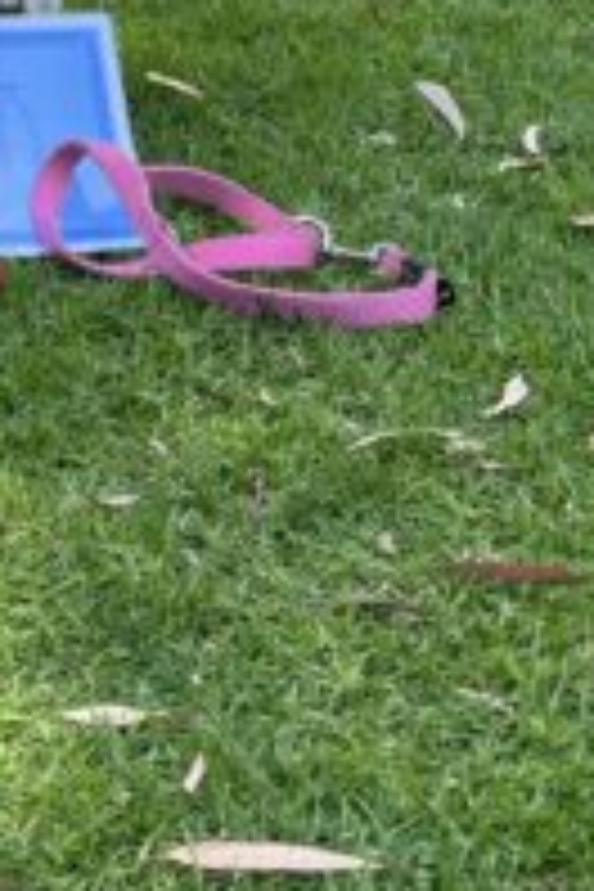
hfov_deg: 11.9
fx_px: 2599
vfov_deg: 18.2
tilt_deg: -9.1
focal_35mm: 105
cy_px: -261
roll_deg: +1.6
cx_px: -513
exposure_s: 1/718
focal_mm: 5.1
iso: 50
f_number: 1.6
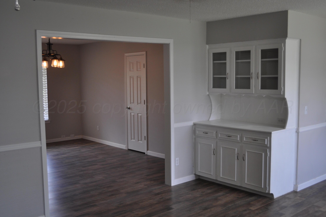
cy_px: 108
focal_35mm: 39
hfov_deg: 49.6
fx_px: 353
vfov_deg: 34.1
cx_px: 163
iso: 400
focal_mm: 26
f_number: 4.2
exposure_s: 1/60
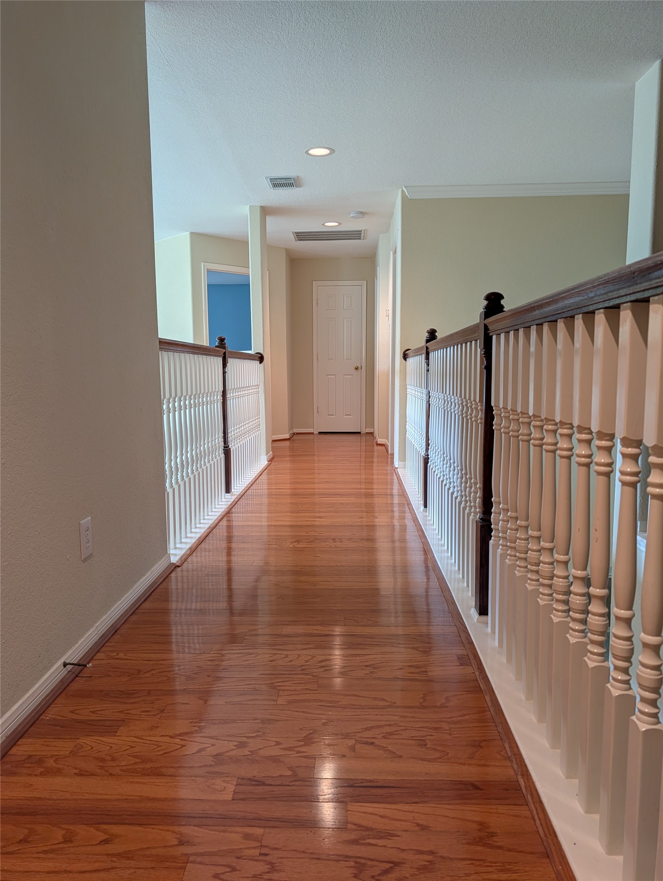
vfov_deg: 71.5
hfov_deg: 57.0
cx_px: 332
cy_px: 440
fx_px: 611
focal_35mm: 24
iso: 28
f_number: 1.68
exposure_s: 1/30
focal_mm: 6.9
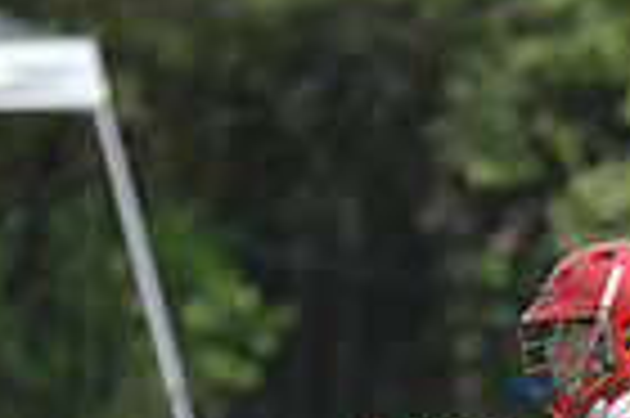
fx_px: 25398
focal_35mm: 1453
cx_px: 706
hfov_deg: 1.4
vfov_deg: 0.9
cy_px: 670
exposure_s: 1/3200
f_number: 4
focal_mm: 350
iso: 640
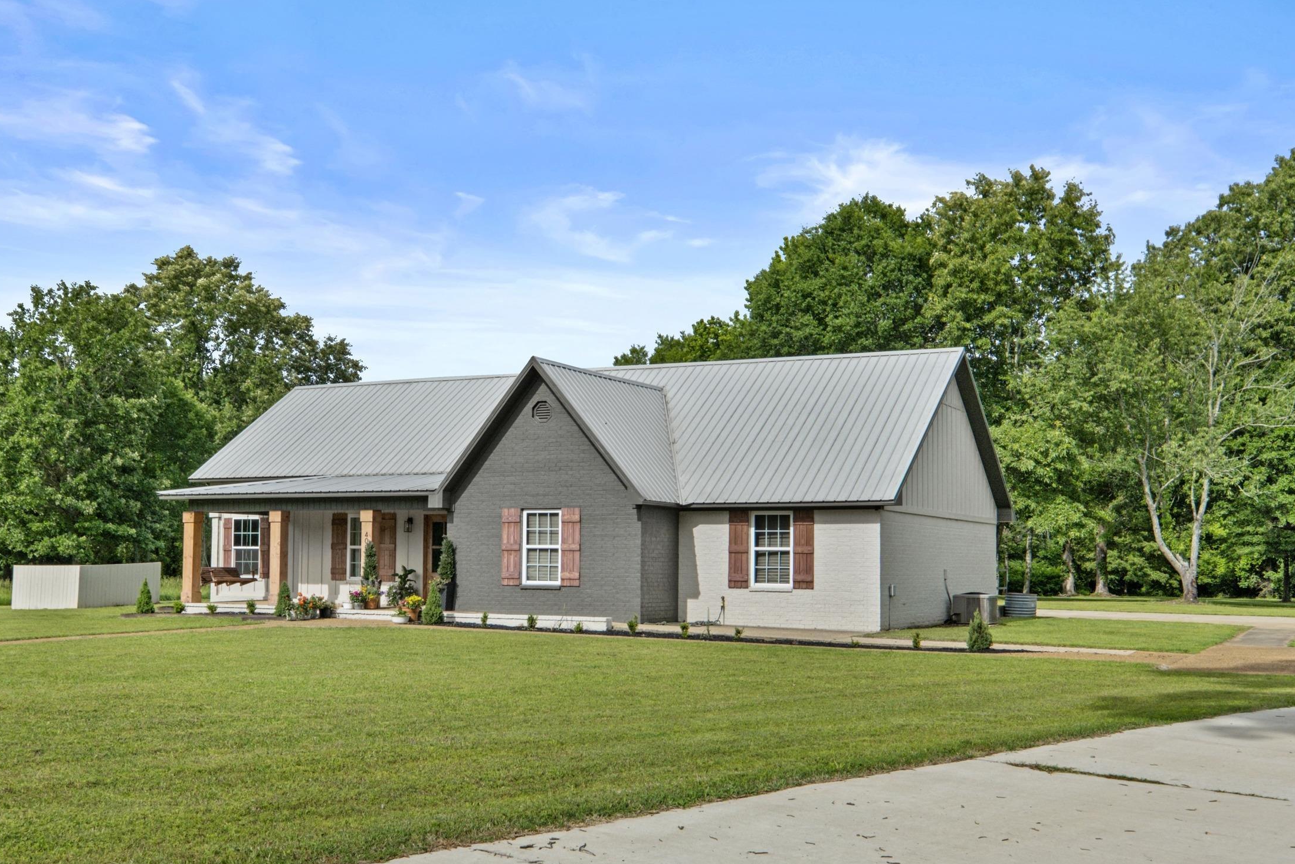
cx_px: 599
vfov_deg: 32.6
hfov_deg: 47.4
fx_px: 1475
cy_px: 490
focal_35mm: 41
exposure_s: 1/500
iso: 400
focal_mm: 24
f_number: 10
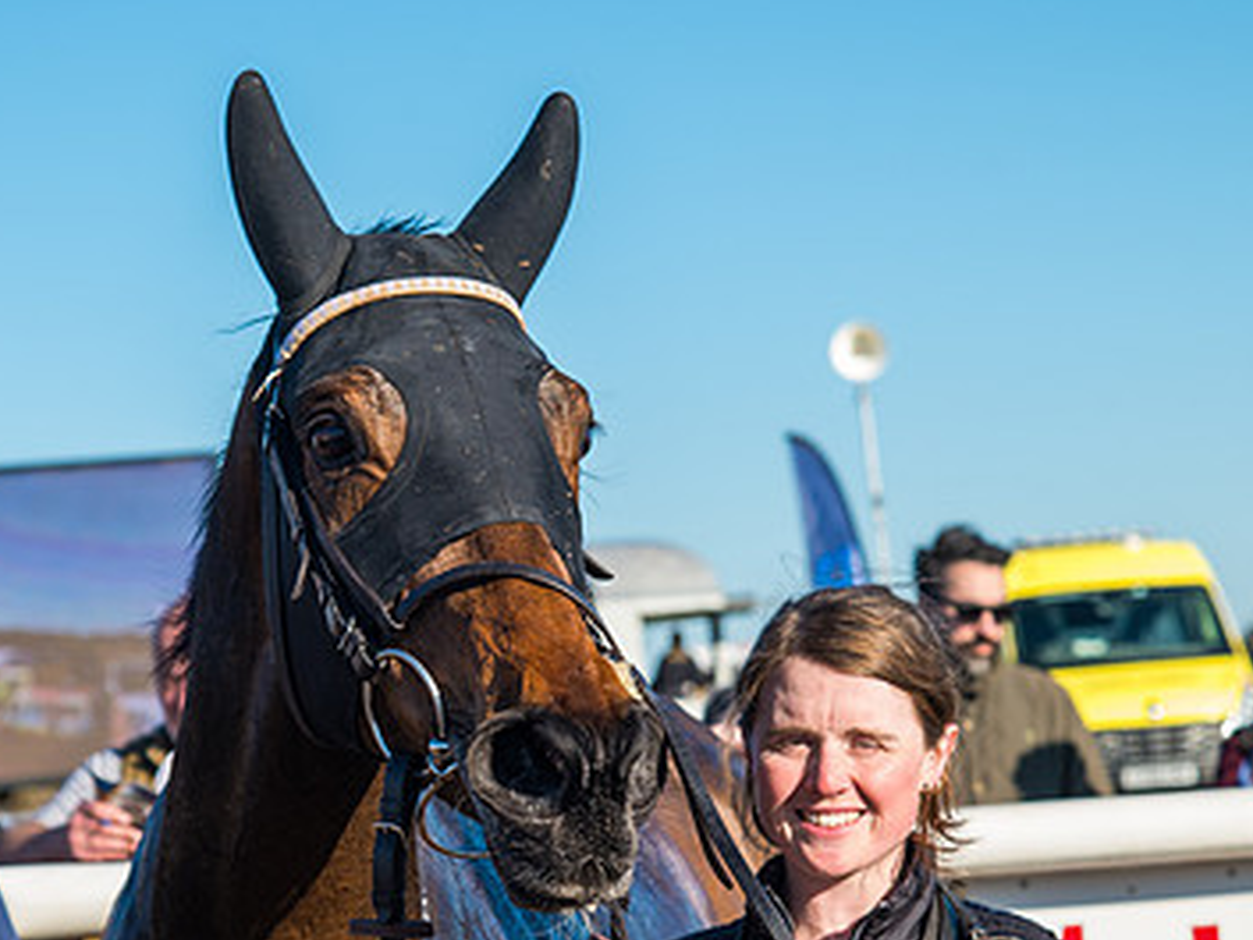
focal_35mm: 151
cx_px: 515
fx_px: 5468
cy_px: 695
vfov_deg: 9.8
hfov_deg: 13.1
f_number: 5
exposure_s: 1/250
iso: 125
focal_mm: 82
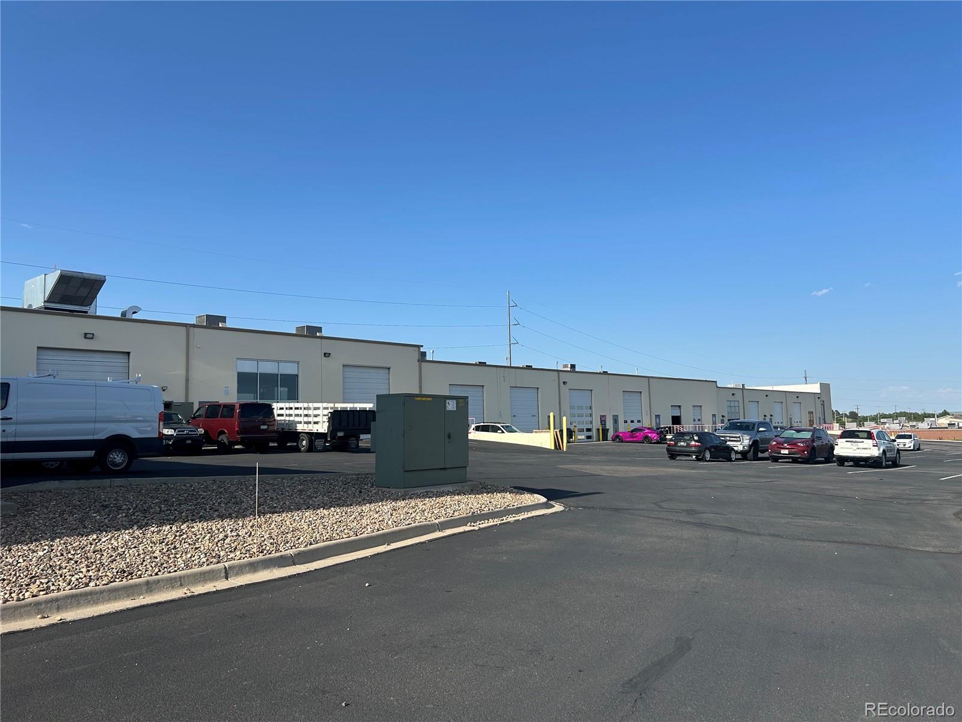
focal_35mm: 26
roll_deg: +1.5
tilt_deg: +4.5
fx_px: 723
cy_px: 361
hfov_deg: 67.3
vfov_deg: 53.1
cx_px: 481
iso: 50
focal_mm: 5.7
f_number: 1.5
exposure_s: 1/4115
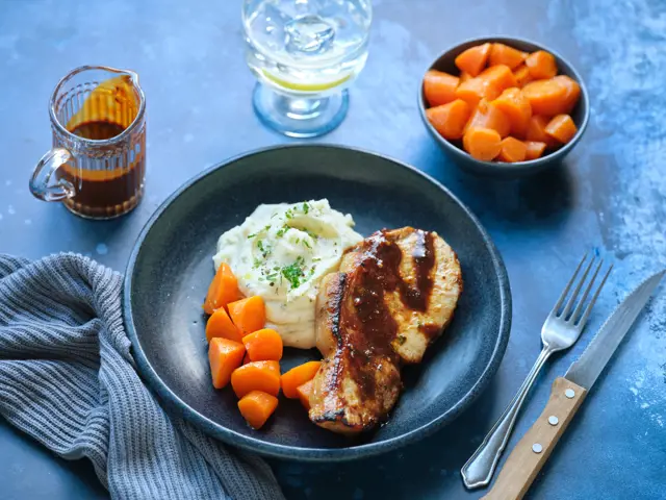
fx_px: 1828
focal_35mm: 95
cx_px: 333
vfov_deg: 15.6
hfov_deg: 20.7
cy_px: 250
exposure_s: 1/30
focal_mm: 120
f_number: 5.6
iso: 640
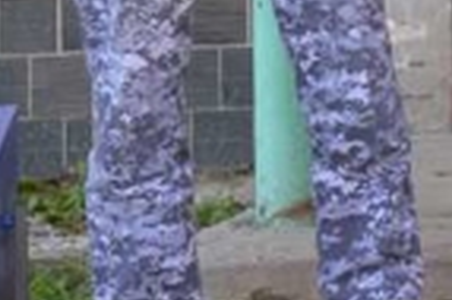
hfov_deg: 9.3
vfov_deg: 6.3
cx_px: 827
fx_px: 2634
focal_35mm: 210
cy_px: -306
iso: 640
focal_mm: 40
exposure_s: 1/160
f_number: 6.3
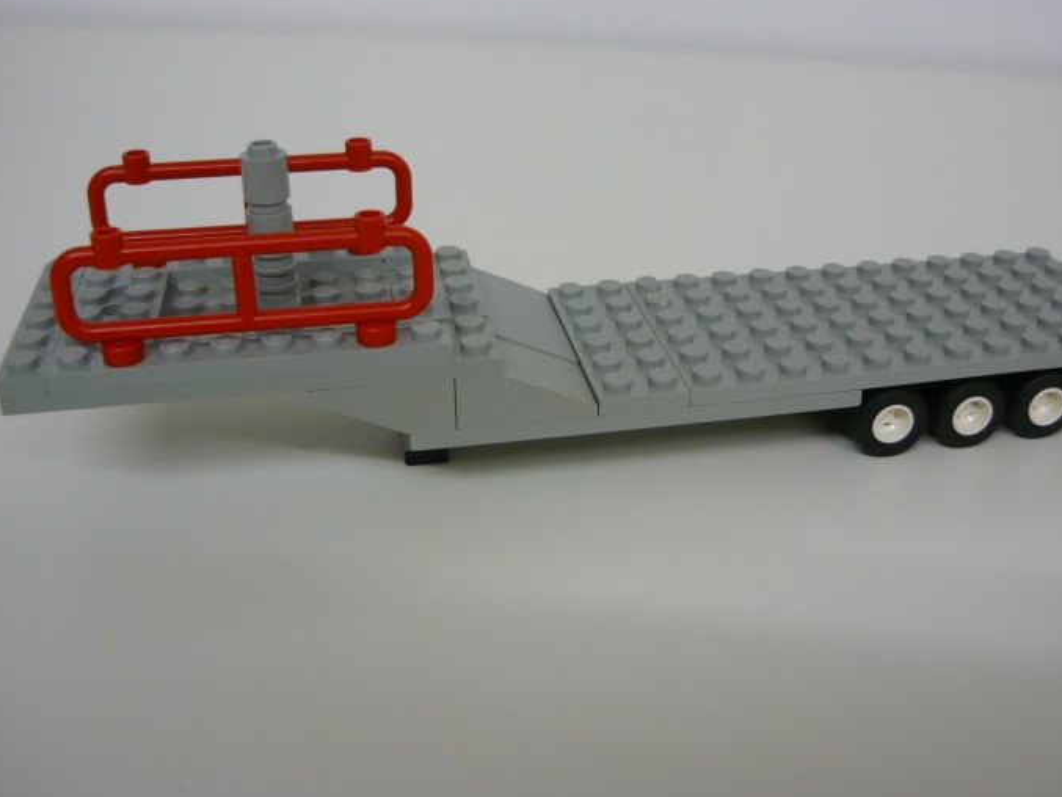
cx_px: 568
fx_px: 1197
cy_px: 334
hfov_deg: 47.8
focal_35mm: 39
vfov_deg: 36.7
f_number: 2.8
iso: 160
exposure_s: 1/30
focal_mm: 5.5
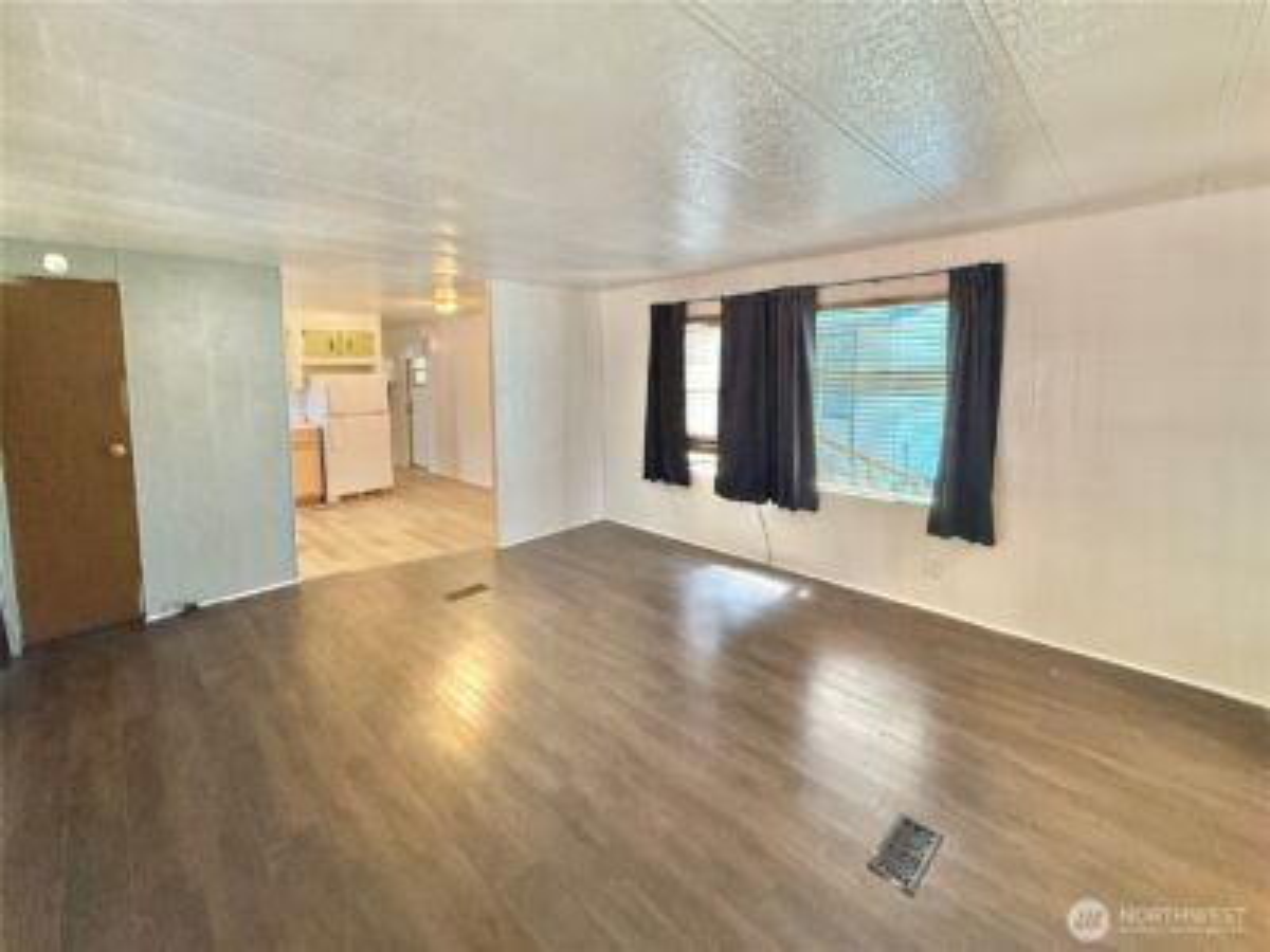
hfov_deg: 102.1
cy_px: 476
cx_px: 635
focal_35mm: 14
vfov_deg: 85.7
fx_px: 514
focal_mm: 2.22
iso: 400
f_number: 2.2
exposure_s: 1/120
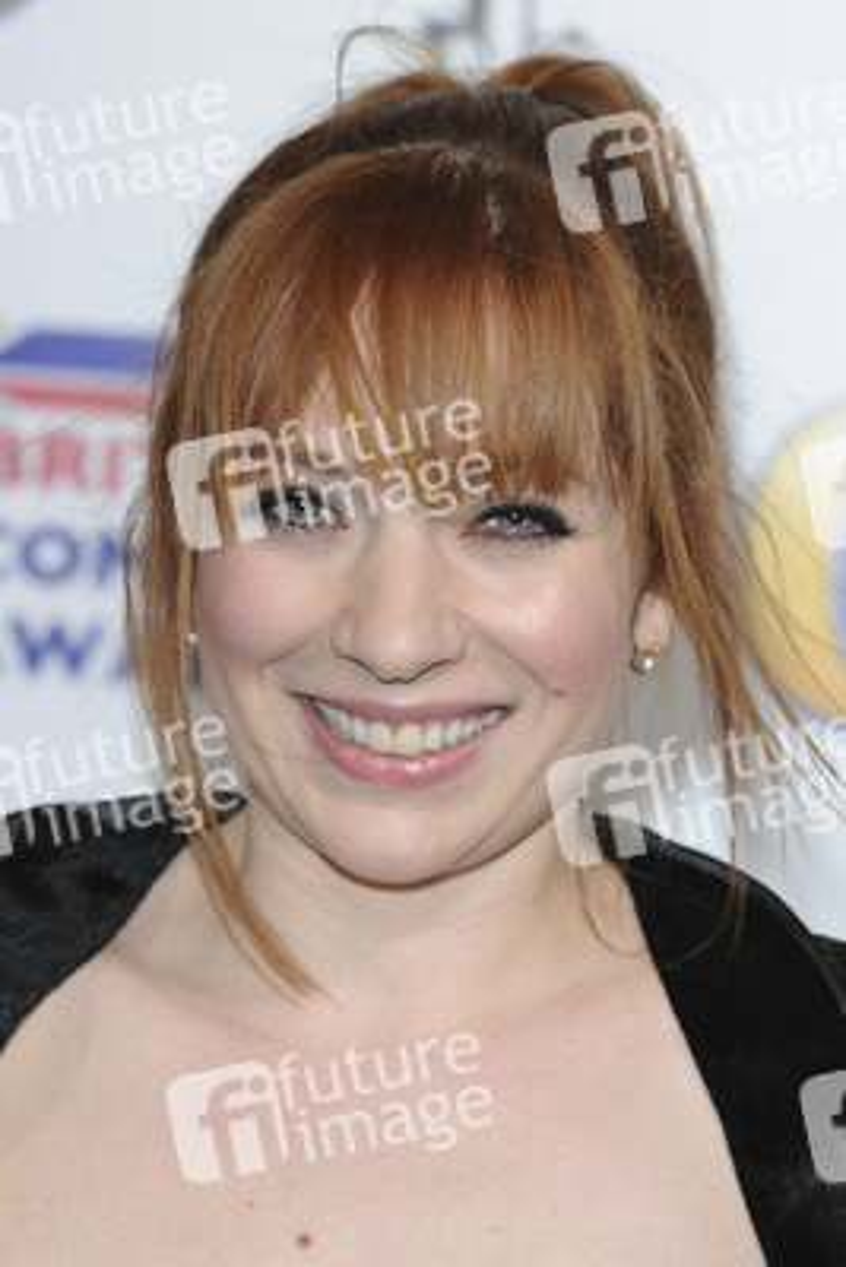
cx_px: 423
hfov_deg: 10.6
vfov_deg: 15.9
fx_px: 4543
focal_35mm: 129
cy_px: 634
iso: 320
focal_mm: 86
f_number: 4.5
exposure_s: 1/200
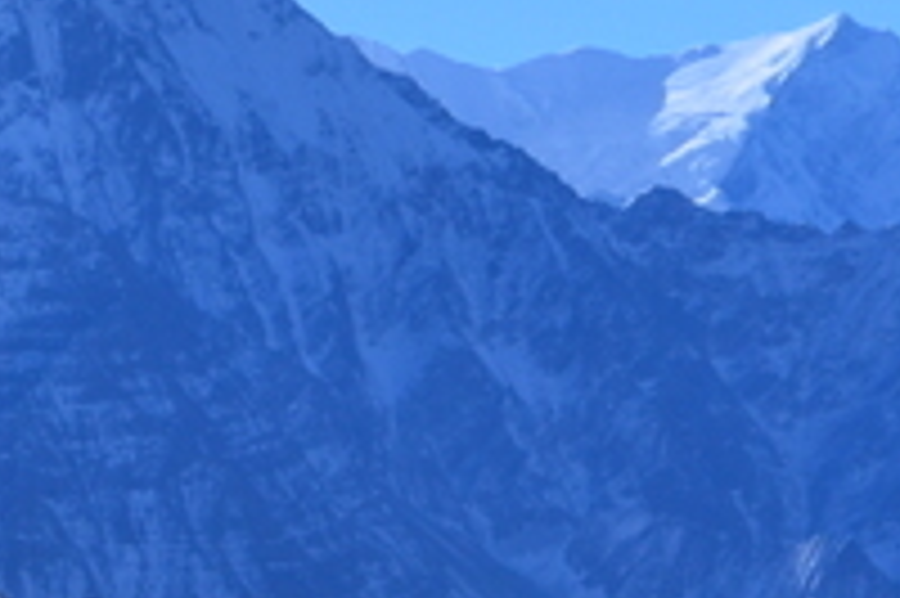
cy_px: 344
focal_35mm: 270
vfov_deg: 5.1
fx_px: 6744
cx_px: -945
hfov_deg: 7.3
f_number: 13
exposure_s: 1/500
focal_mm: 36
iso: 200
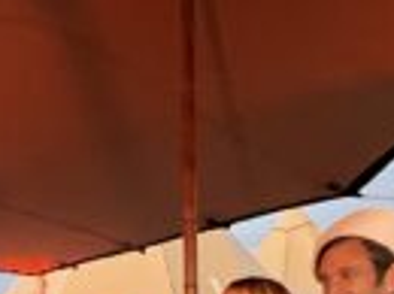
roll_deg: +2.7
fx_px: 875
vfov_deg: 17.3
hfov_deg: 21.7
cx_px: -176
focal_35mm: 77
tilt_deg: -2.7
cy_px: 433
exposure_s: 1/60
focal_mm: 1.57
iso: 500
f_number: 1.8
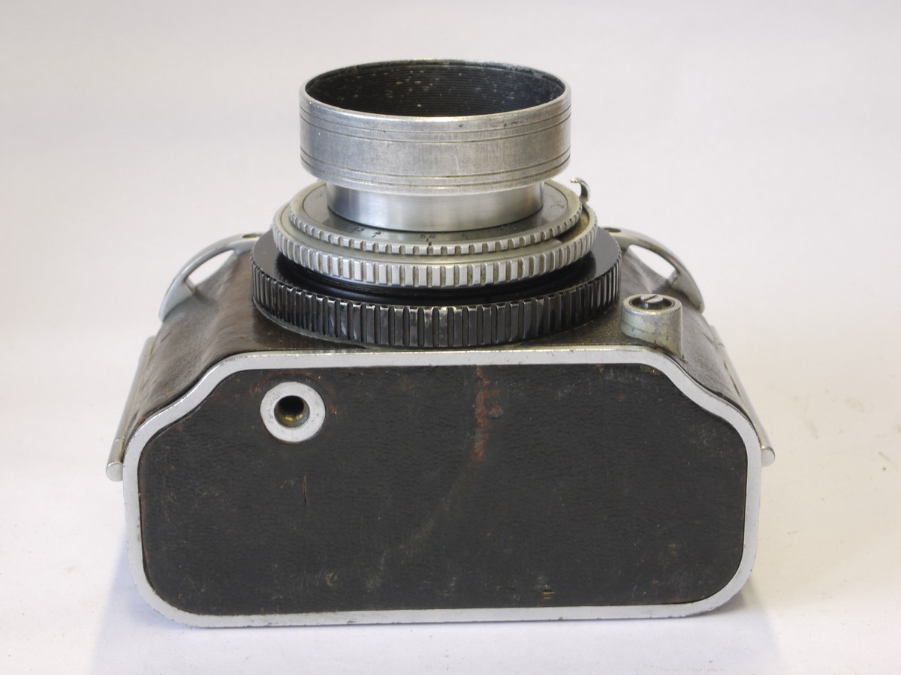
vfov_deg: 19.4
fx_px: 1978
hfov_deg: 25.7
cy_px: 338
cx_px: 450
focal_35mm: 76
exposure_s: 1/8
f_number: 13
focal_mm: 38
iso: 400
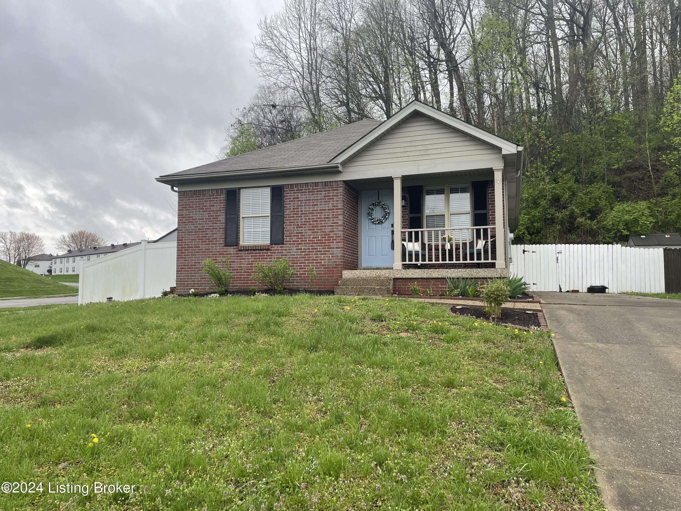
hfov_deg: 67.3
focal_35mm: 26
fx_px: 511
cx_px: 340
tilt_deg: +4.4
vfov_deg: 53.1
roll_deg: +0.4
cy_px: 256
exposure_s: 1/442
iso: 32
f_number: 1.6
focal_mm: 4.2
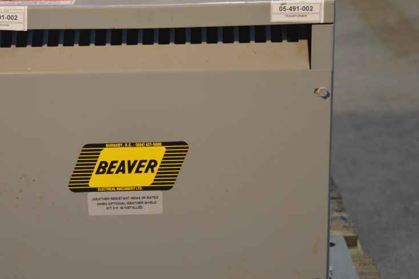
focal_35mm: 82
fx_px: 954
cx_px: 139
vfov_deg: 16.6
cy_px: 140
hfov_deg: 24.7
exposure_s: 1/20
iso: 400
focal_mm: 40
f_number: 4.8
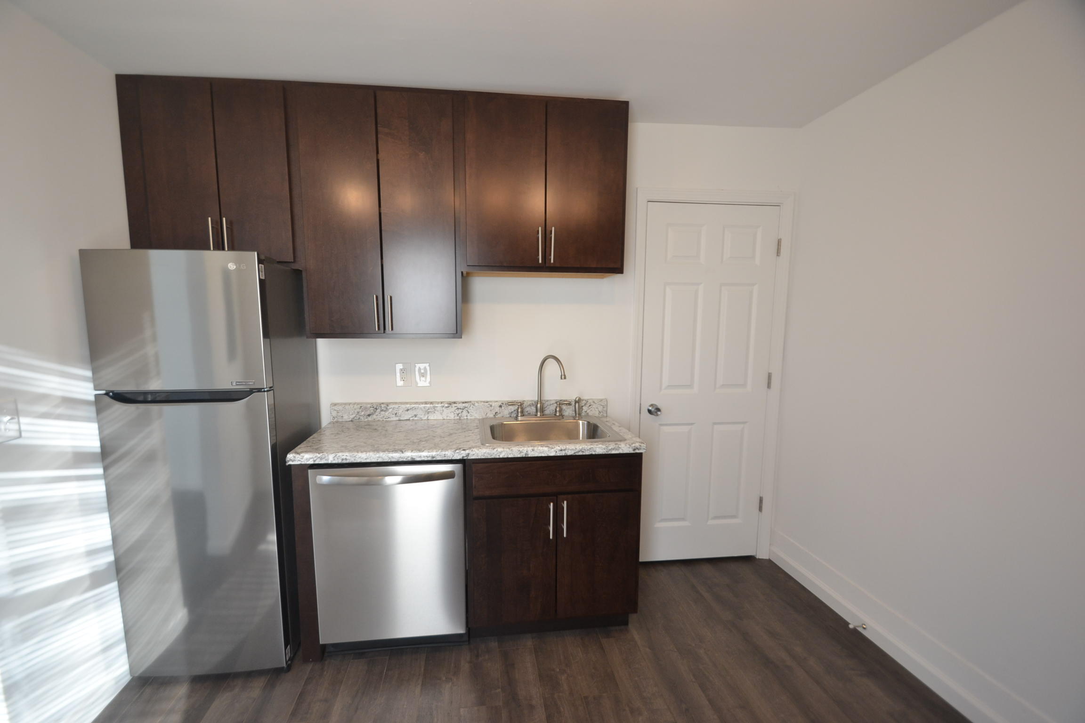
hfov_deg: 100.4
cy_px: 362
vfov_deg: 77.3
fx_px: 452
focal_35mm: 15
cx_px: 542
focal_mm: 10
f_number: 4.5
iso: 400
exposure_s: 1/80
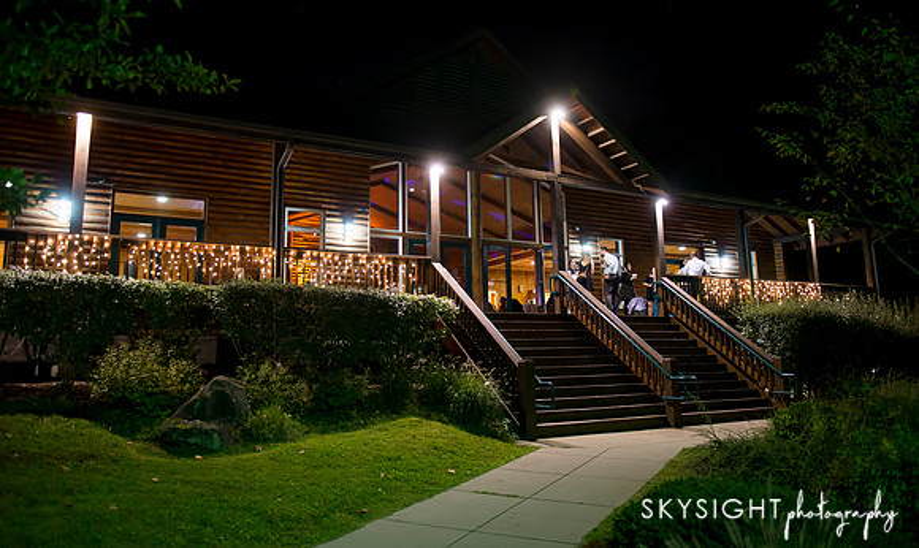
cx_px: 464
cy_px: 246
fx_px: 689
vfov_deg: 43.3
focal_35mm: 28
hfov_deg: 67.4
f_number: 2.8
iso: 1000
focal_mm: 26
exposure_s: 1/13
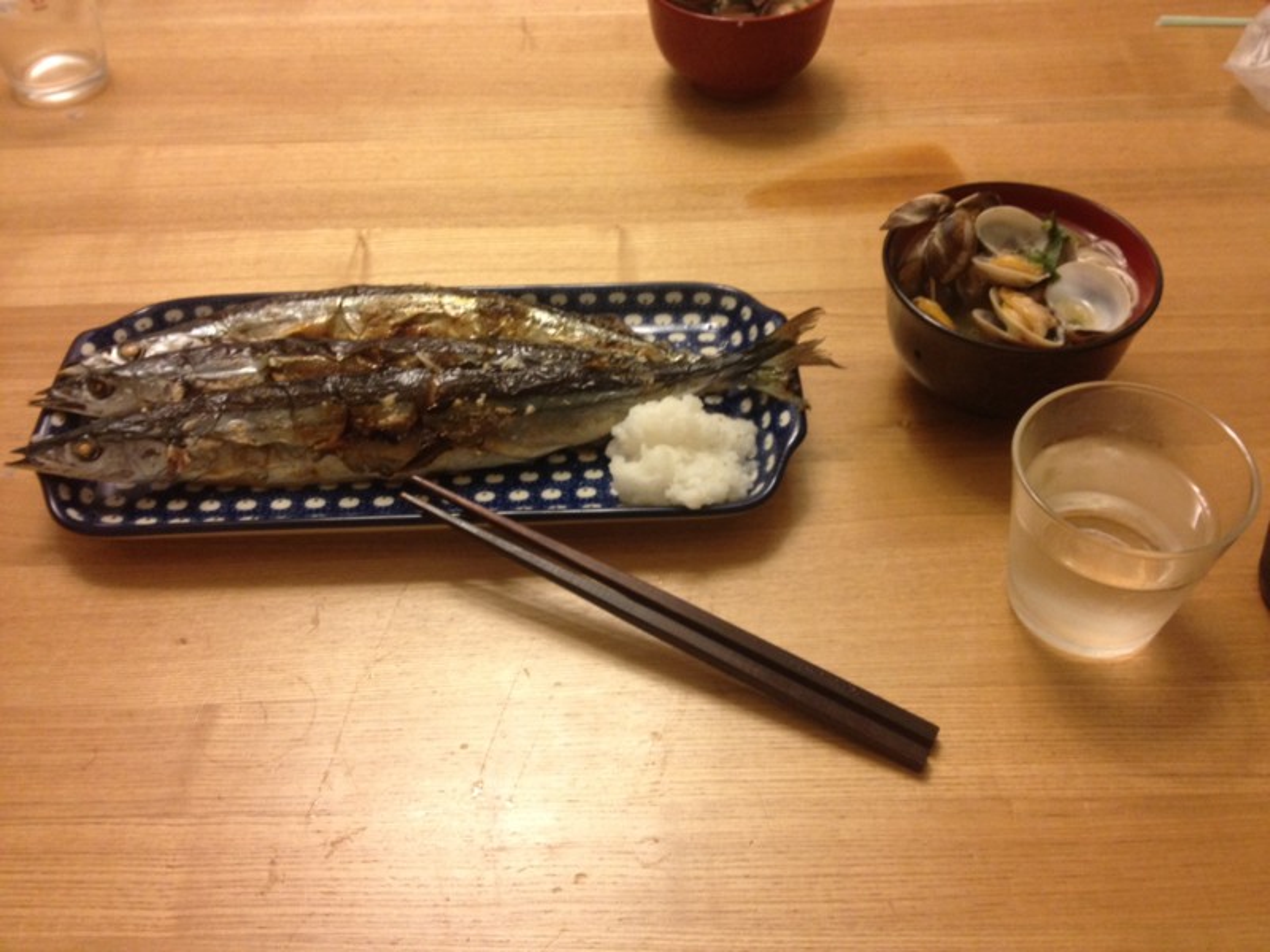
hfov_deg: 52.6
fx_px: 1284
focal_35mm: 35
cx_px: 635
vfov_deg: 40.7
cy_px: 476
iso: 200
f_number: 2.4
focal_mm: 4.28
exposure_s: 1/20
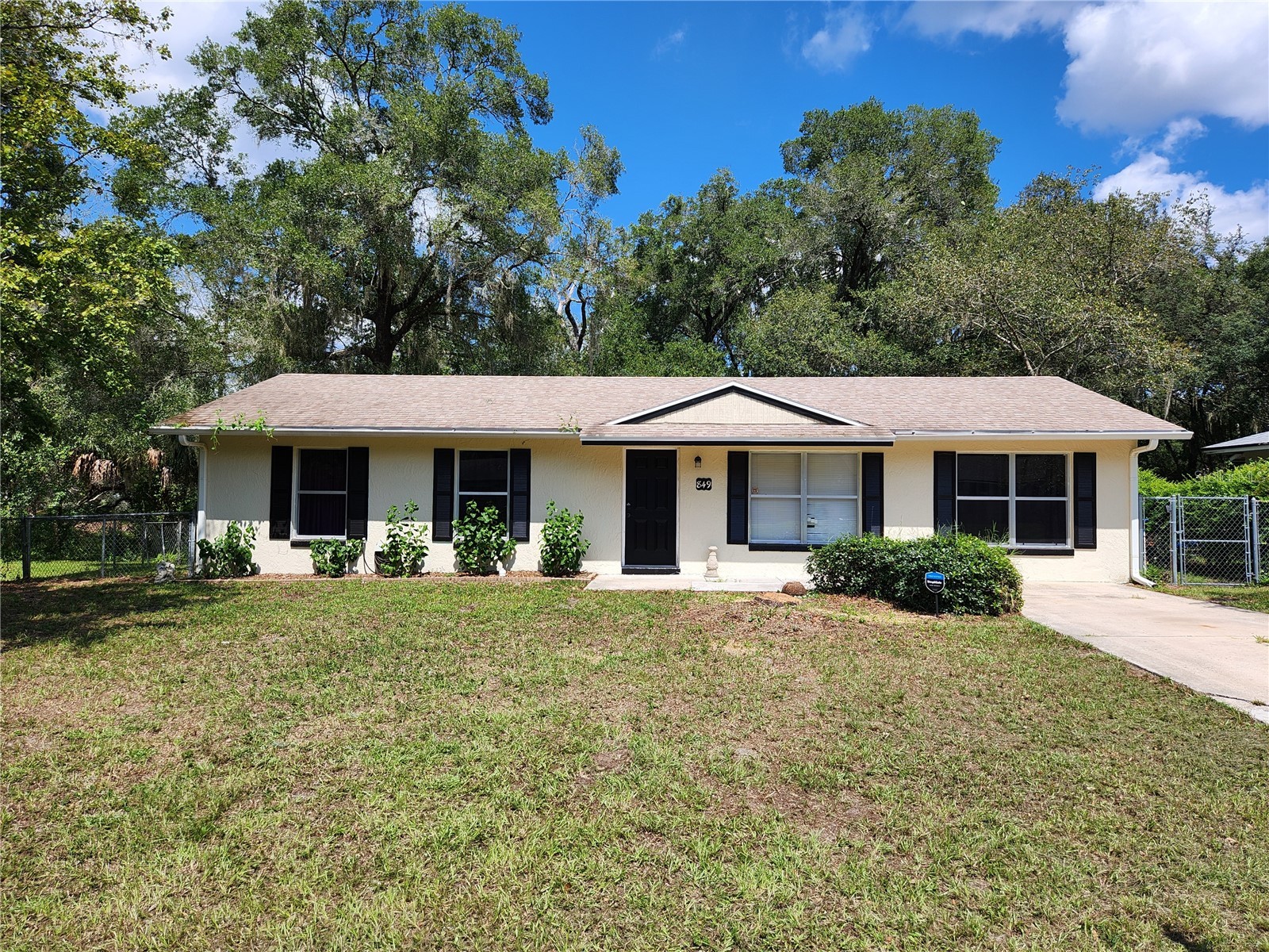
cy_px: 476
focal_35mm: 23
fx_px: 843
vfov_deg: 58.9
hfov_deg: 73.9
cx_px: 634
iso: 20
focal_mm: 5.4
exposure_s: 1/1354
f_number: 1.8
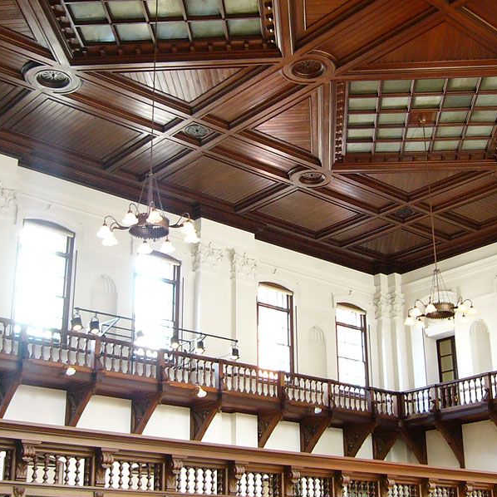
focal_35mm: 53
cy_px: 239
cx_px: 308
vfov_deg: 32.2
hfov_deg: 32.1
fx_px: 861
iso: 200
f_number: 2.8
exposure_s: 1/13
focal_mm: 5.8
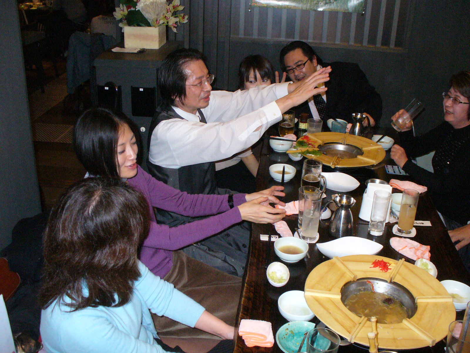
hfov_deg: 50.1
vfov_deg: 38.7
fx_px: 502
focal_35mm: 37
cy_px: 176
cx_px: 235
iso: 400
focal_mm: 6.1
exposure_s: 1/60
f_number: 2.8
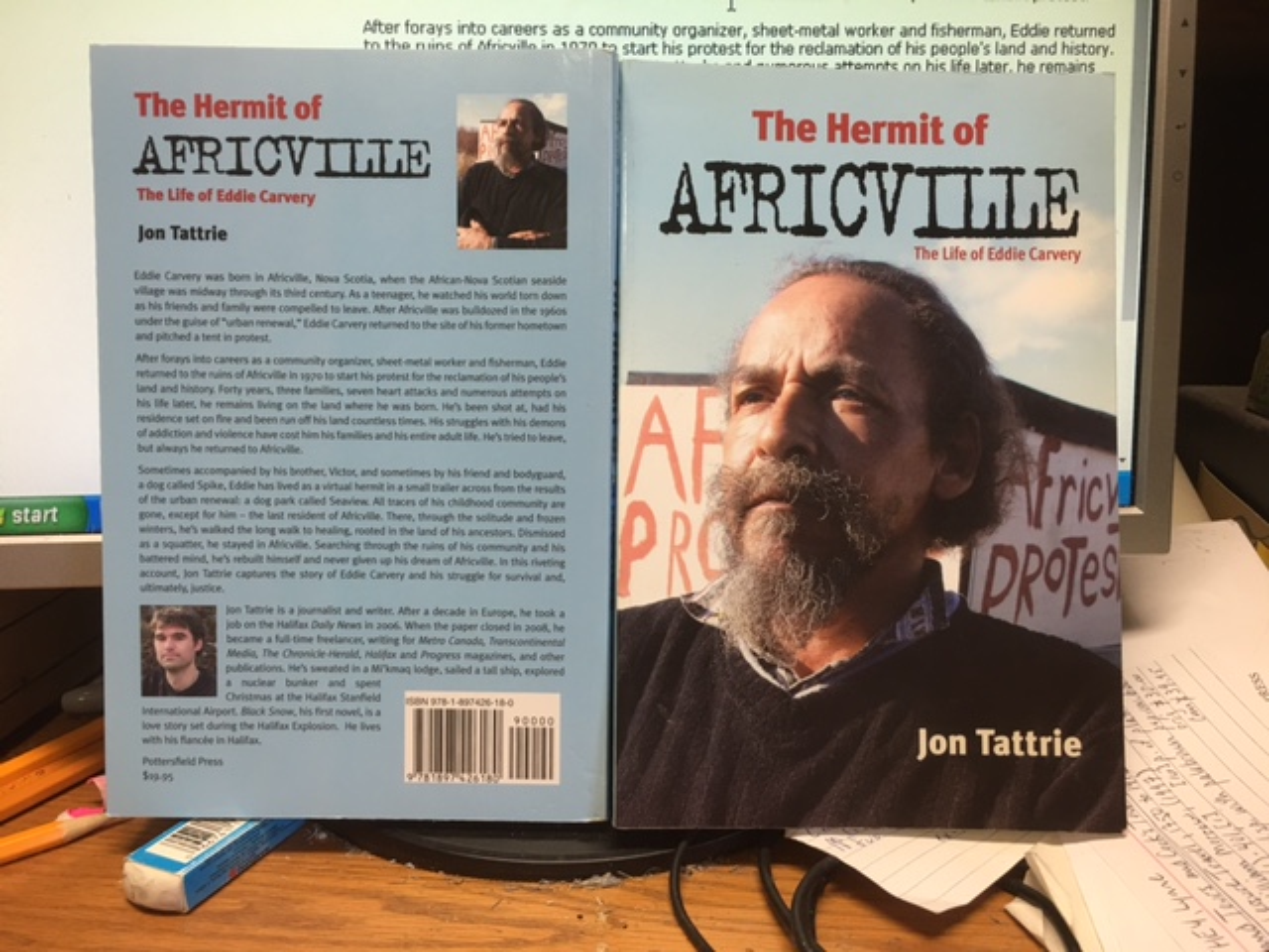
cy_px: 476
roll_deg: +0.2
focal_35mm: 29
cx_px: 634
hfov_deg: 61.7
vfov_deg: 48.2
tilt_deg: -13.9
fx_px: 1063
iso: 32
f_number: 2.2
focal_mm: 4.15
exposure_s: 1/15
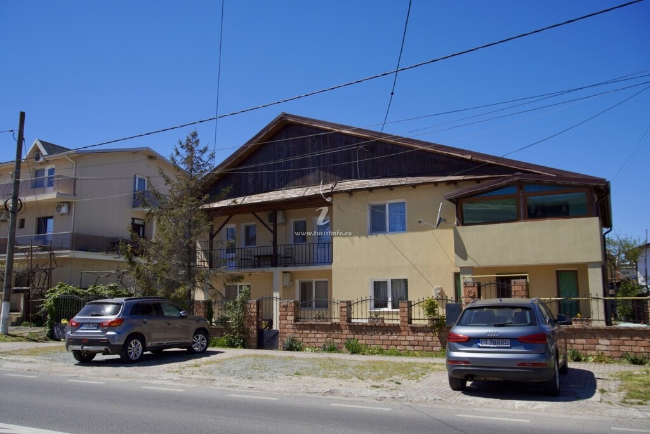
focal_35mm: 32
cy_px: 217
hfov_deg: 59.5
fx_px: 569
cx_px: 325
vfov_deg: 41.8
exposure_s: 1/320
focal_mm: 21
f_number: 9
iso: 100
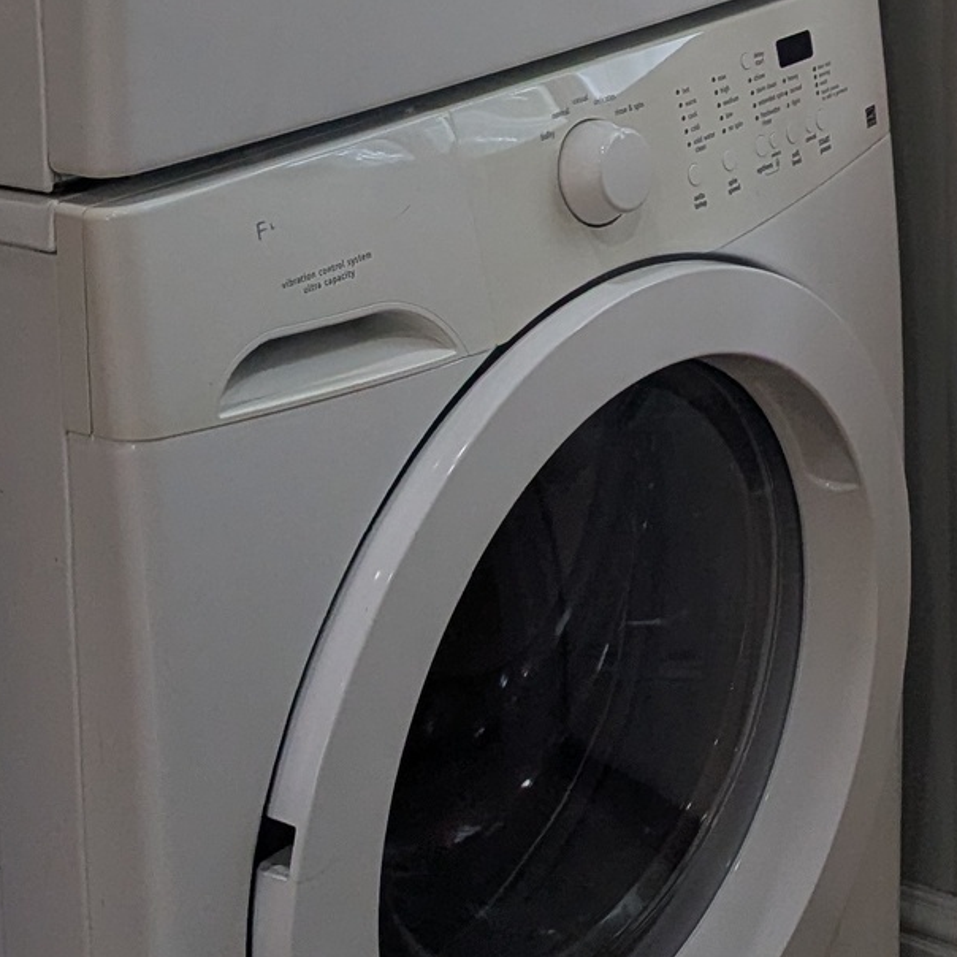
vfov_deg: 19.6
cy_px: -320
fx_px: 2534
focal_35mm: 81
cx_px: 1202
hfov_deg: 19.9
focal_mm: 6.81
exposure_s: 1/164
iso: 59
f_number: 1.85
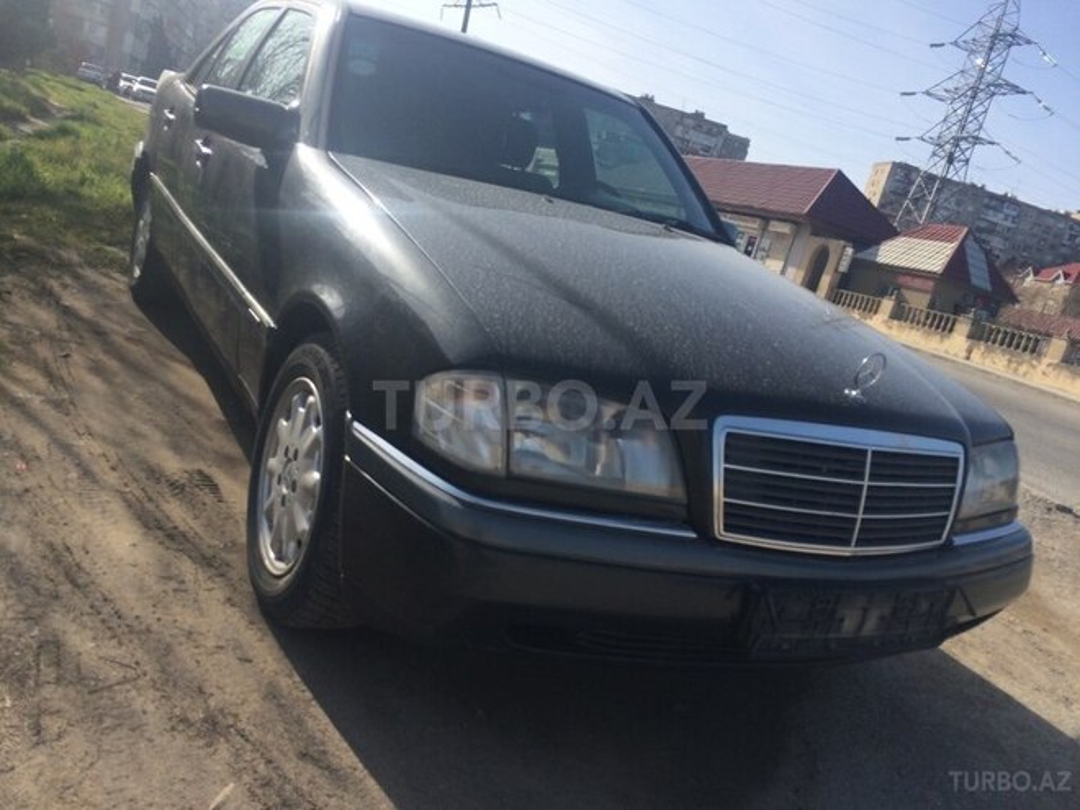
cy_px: 405
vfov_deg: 48.2
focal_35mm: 29
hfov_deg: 61.7
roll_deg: -15.7
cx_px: 540
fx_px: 905
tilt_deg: -9.4
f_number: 2.2
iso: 32
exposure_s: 1/1866
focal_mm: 4.15
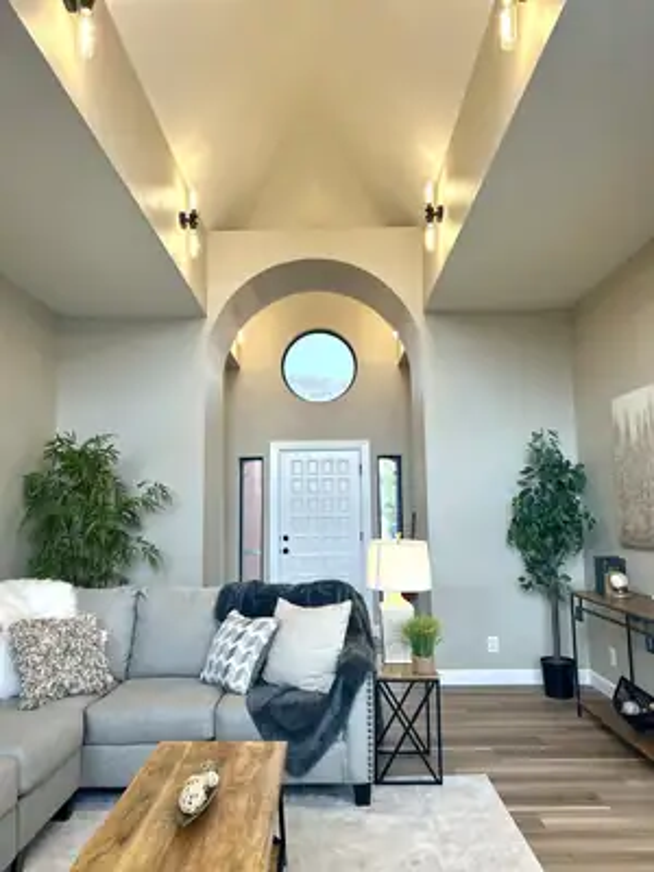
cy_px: 436
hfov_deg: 53.1
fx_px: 655
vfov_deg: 67.3
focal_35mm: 26
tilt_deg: +6.6
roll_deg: +0.3
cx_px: 327
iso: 80
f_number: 1.5
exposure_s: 1/120
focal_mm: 5.7
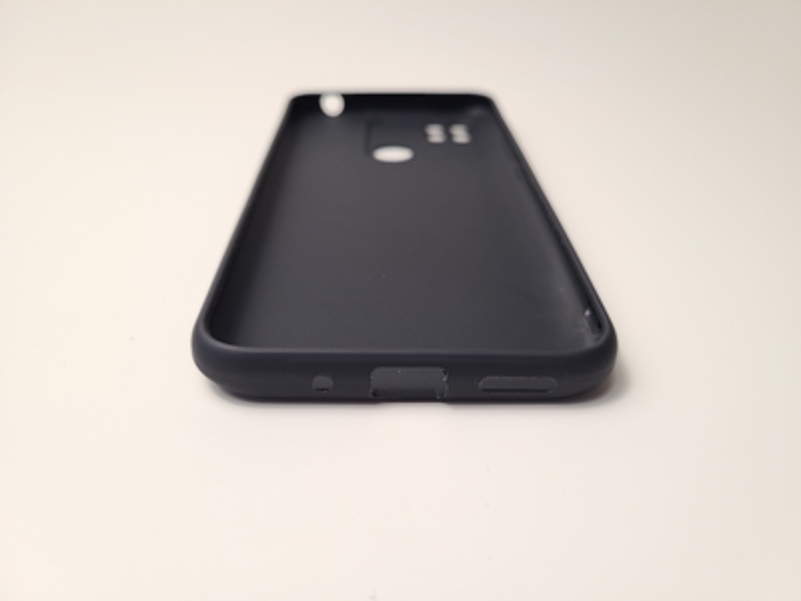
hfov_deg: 67.3
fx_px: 602
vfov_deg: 53.1
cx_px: 400
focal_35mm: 26
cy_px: 300
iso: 50
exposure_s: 1/50
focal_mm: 5.4
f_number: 1.8
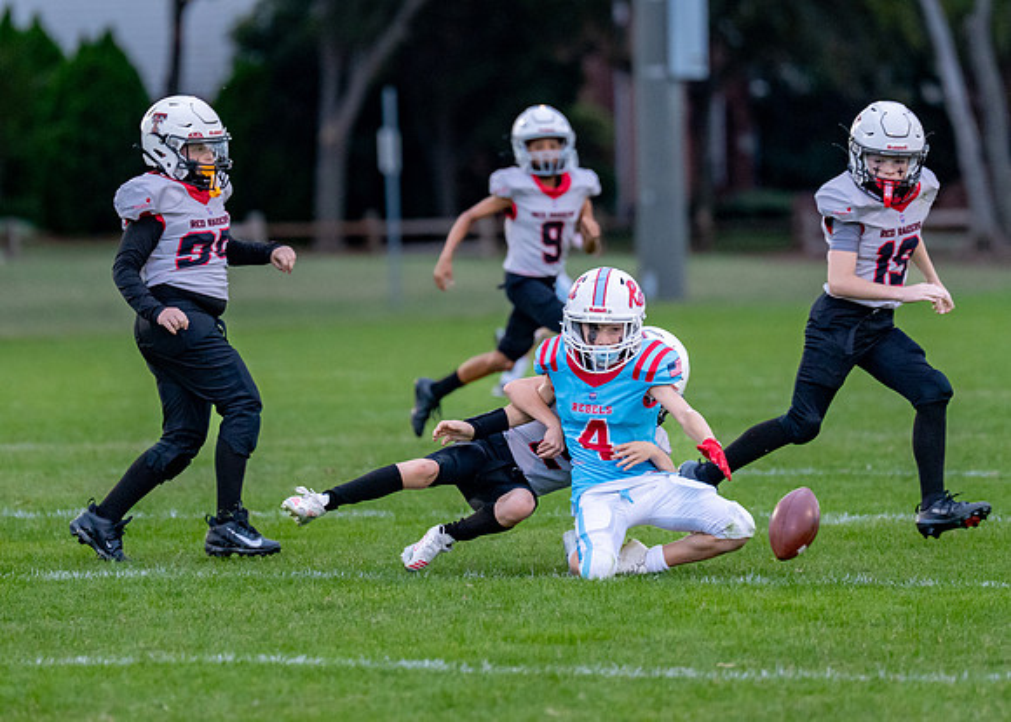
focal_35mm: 371
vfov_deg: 3.9
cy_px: 260
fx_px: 10654
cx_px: 454
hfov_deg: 5.4
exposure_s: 1/1000
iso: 2000
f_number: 2.8
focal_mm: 200
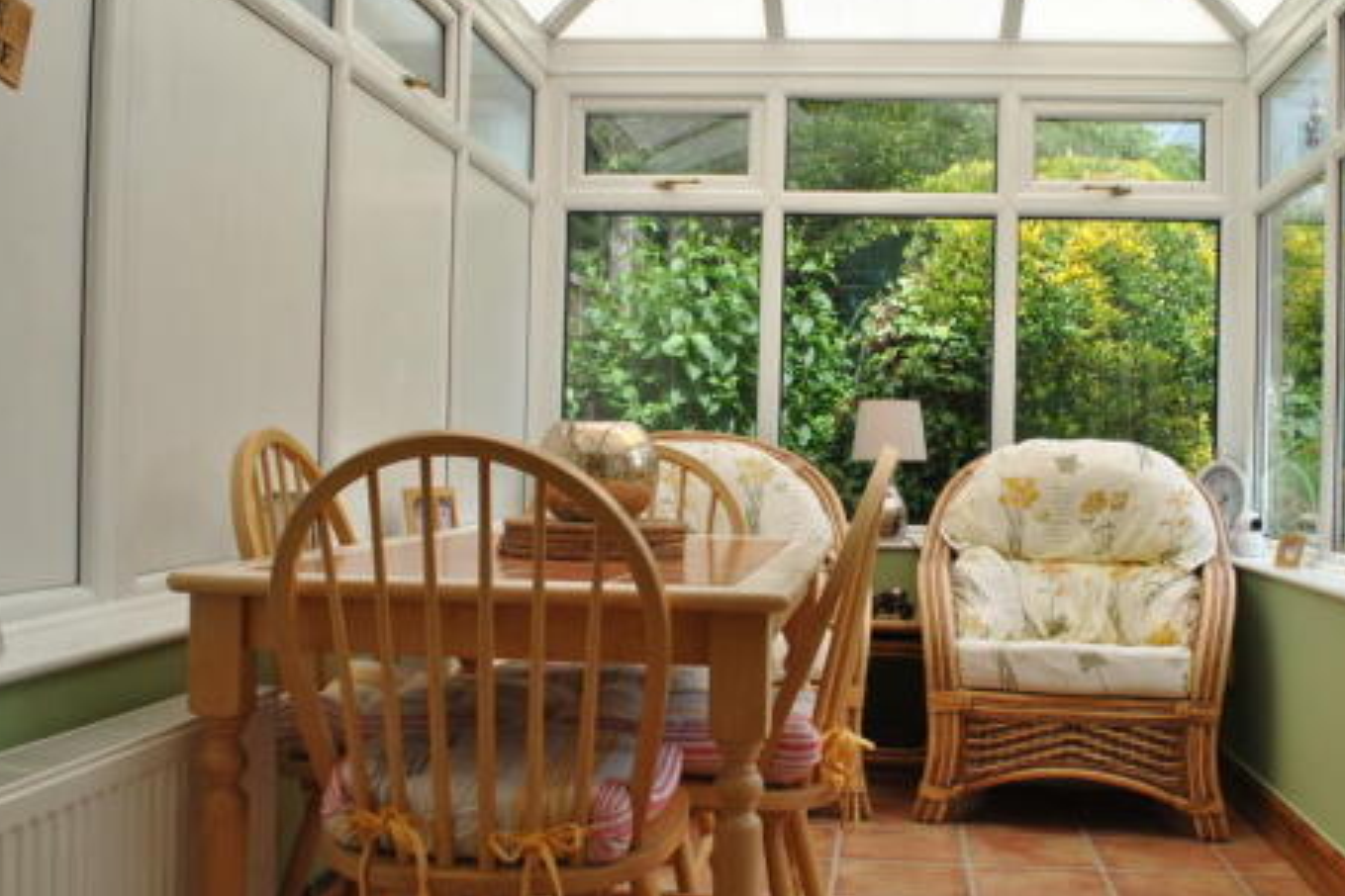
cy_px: 461
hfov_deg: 49.4
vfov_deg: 34.2
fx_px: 1457
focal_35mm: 39
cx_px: 779
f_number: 7.1
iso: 100
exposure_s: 1/200
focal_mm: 18
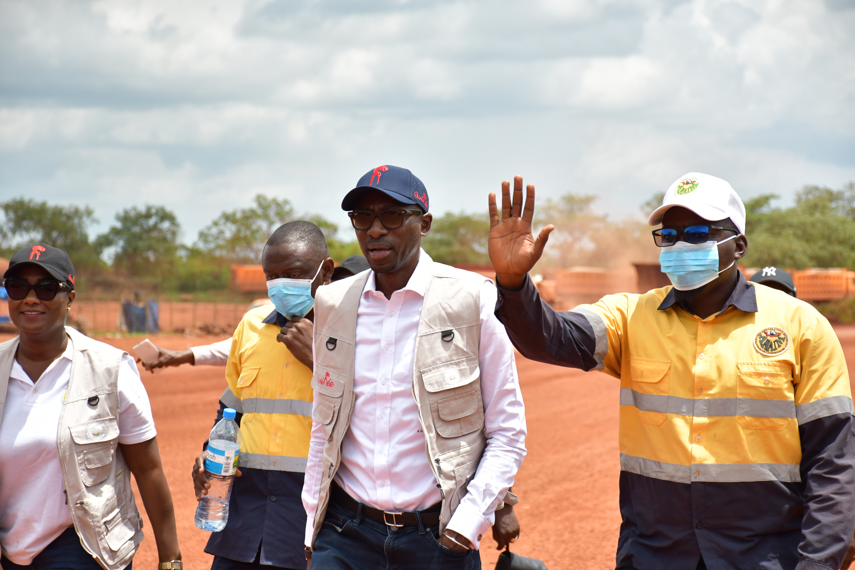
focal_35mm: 127
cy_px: 285
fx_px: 3016
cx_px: 428
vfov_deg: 10.8
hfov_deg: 16.1
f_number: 5.3
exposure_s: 1/4000
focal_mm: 85
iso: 1000
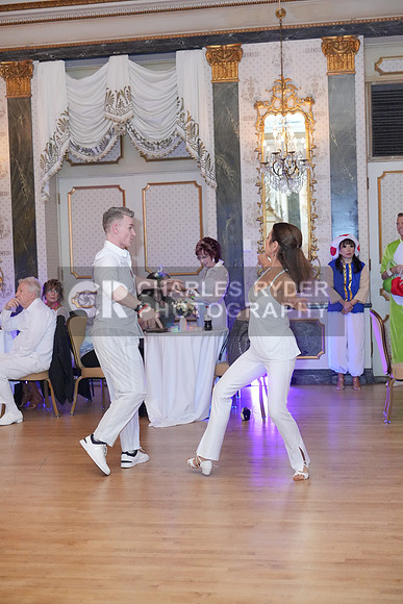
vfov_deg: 39.6
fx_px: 839
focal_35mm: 50
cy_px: 302
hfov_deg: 27.0
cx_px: 202
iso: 8000
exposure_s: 1/250
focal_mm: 50
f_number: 3.2
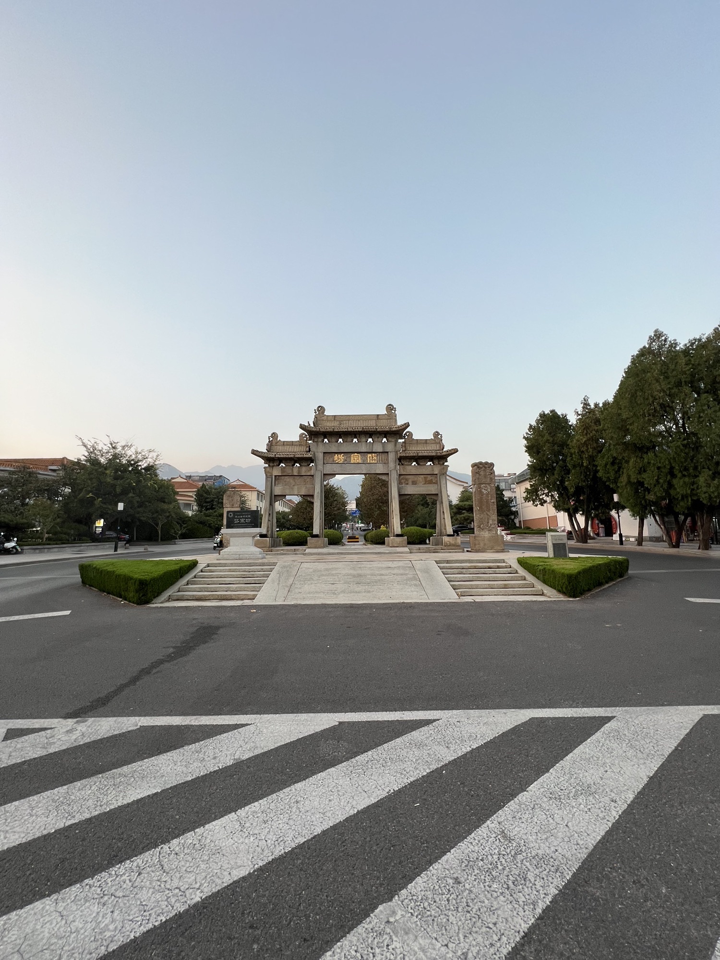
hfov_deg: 89.9
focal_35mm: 13
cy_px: 480
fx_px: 361
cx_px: 360
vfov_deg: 106.2
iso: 40
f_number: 1.8
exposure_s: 1/99
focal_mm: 1.57
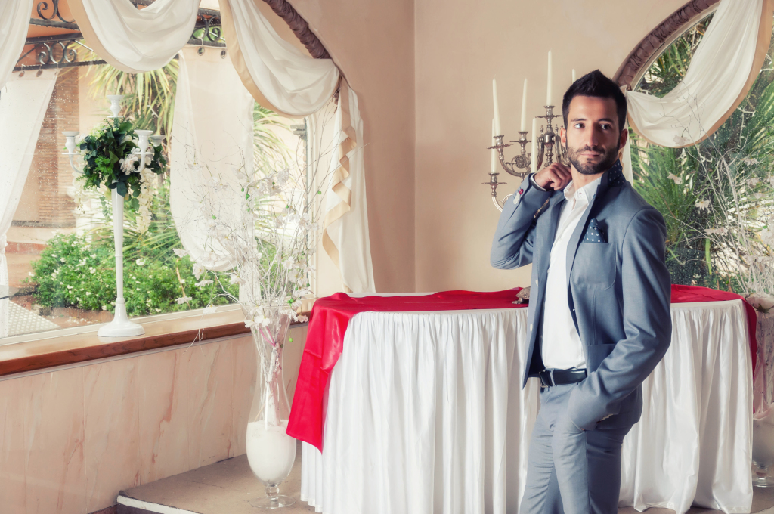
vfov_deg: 25.7
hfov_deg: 37.9
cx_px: 387
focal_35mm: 52
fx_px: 1127
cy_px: 257
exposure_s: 1/125
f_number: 5
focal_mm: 35
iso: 200
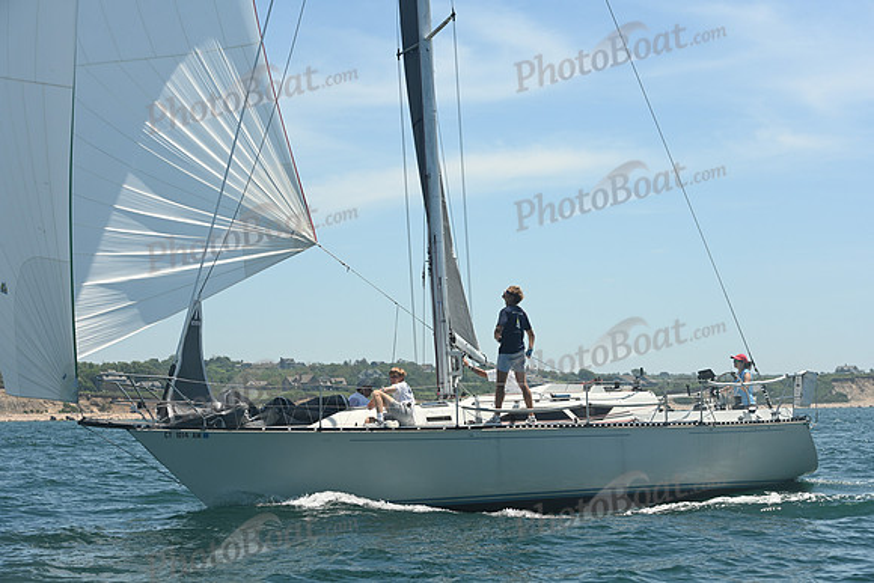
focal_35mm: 70
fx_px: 1700
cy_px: 292
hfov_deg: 28.8
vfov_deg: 19.5
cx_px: 437
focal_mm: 70
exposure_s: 1/1000
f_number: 8
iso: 320
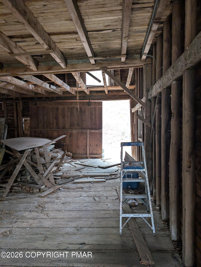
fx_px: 185
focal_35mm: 24
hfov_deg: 56.9
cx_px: 100
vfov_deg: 71.5
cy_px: 134
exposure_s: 1/159
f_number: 1.68
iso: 421
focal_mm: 6.9
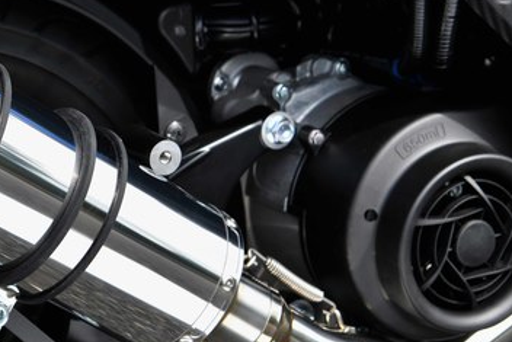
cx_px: 17
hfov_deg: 16.1
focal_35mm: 125
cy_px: 159
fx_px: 1778
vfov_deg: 11.0
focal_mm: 55
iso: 200
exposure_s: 1/320
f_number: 8
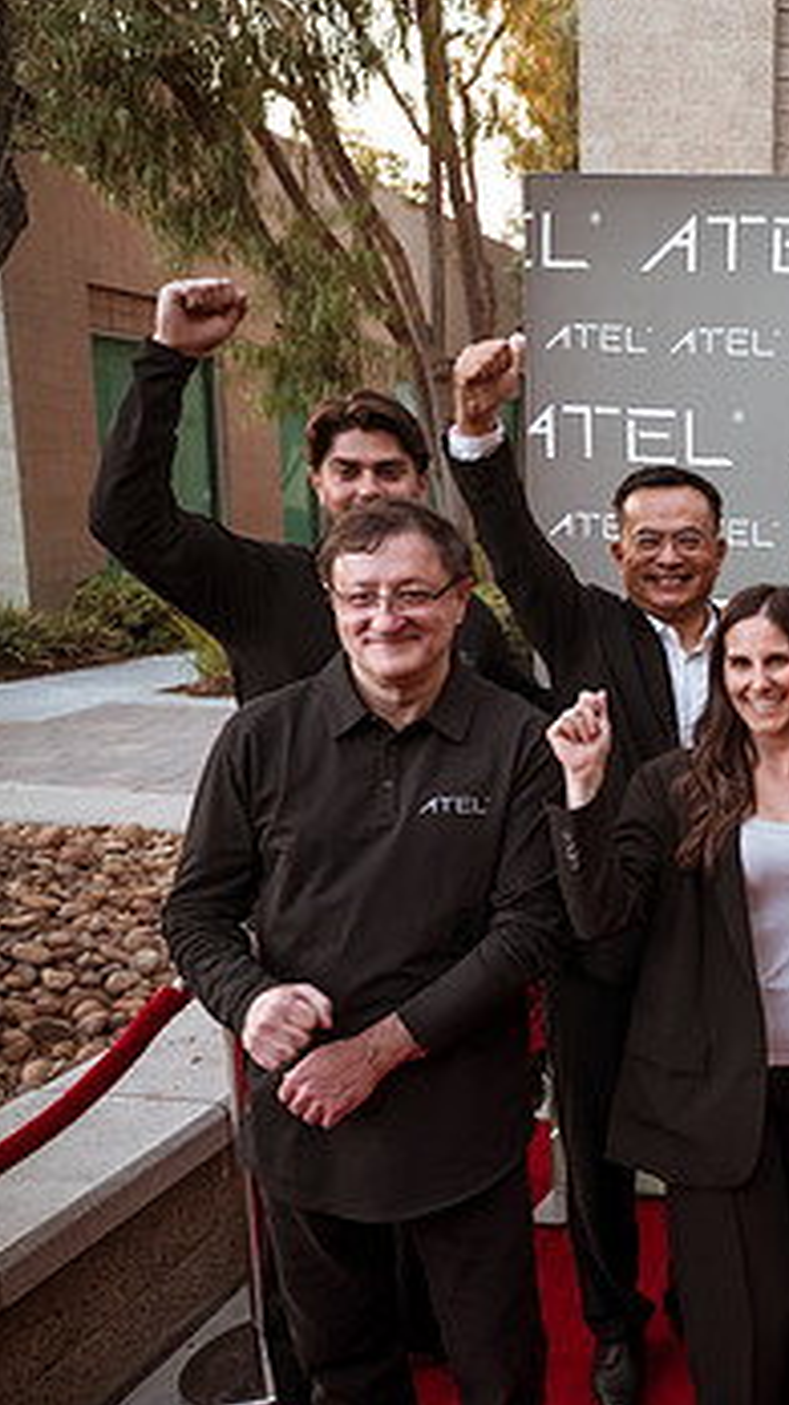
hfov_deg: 28.0
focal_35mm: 35
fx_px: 1303
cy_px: 711
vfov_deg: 56.6
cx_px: 1020
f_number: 3.5
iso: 1600
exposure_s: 1/320
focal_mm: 20
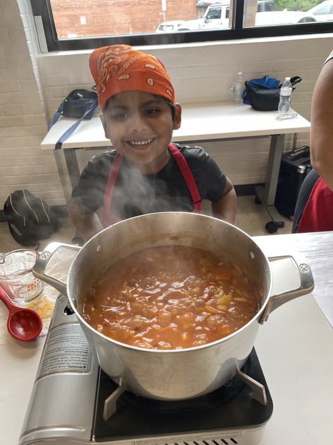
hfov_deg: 53.1
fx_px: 333
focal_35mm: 26
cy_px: 222
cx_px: 166
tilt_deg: -33.7
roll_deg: +4.1
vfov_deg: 67.3
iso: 40
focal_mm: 4.25
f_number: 1.8
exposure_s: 1/120
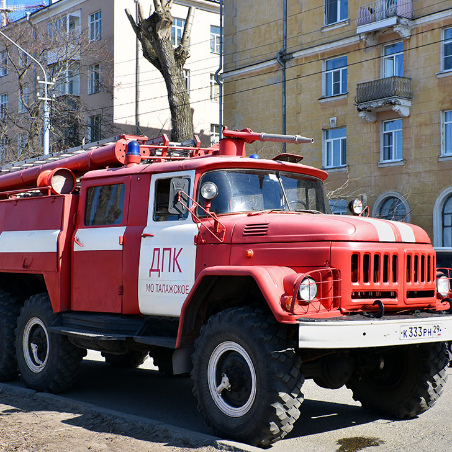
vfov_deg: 30.6
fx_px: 827
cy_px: 232
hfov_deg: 30.6
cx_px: 216
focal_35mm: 56
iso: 100
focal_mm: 40
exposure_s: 1/200
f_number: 7.1
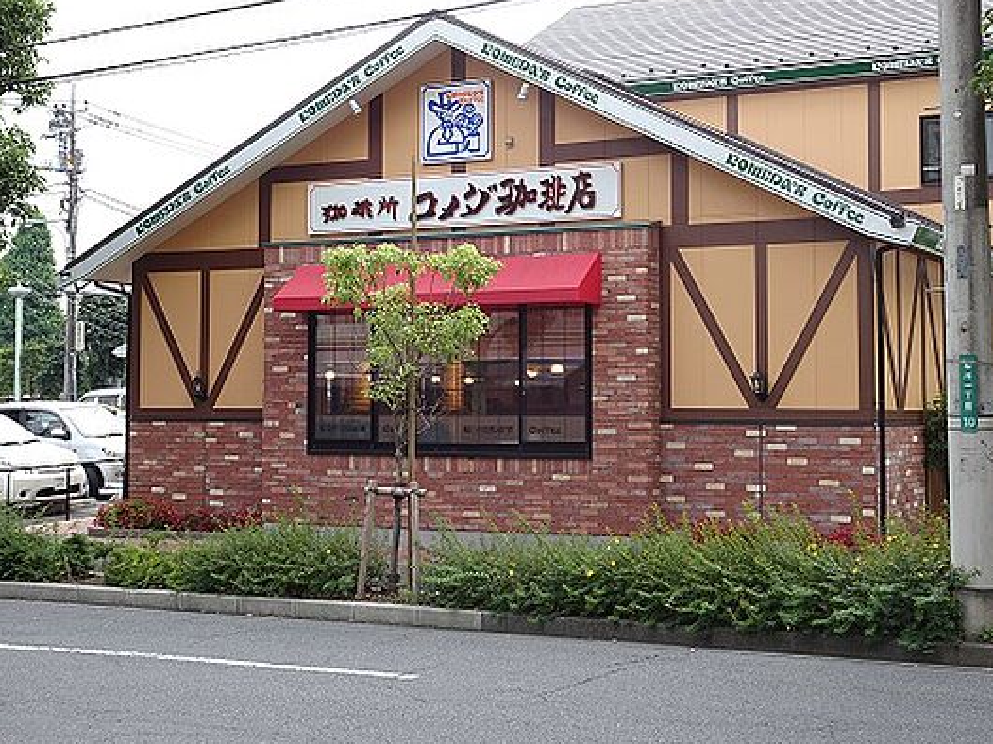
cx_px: 436
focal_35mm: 56
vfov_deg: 26.0
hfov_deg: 34.3
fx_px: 1606
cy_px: 293
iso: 80
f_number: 4.5
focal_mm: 7.87
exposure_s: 1/80
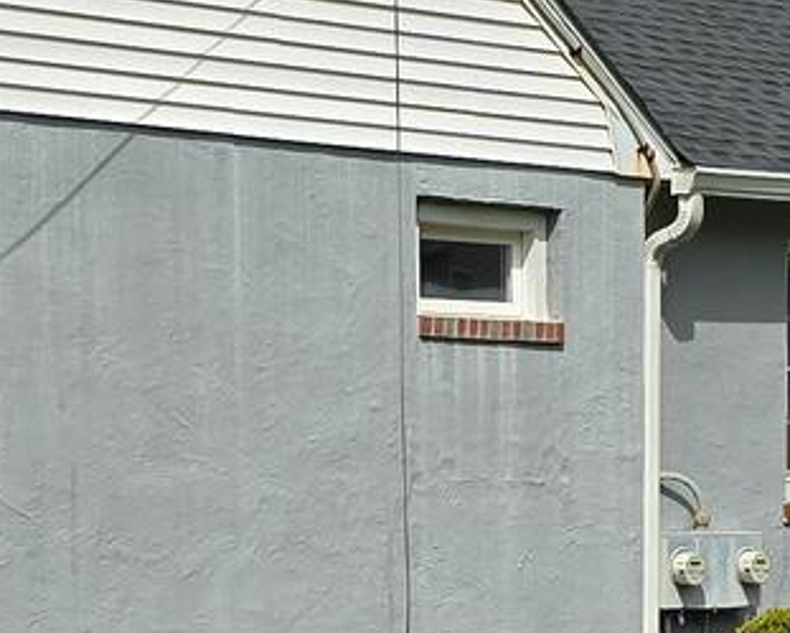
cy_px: 730
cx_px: 335
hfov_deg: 13.0
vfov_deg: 10.3
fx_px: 3461
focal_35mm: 148
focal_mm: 6.3
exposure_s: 1/1199
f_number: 1.7
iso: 12
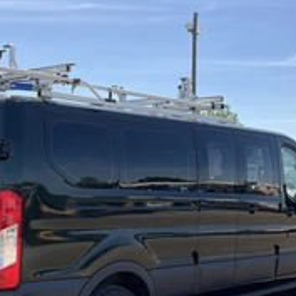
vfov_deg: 29.2
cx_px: 107
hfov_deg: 29.4
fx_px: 561
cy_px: 212
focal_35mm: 58
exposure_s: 1/1412
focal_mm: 3
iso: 25
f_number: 1.8
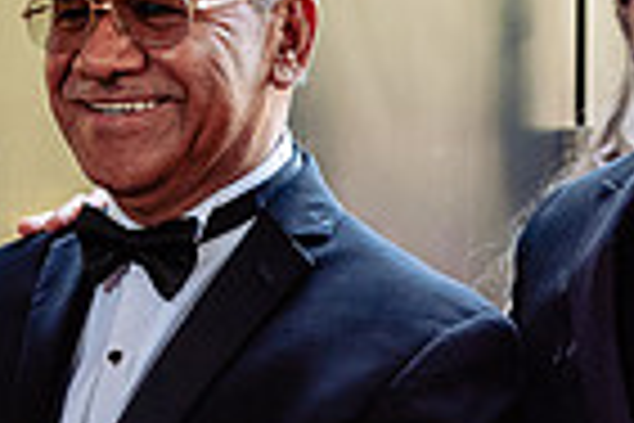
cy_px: 431
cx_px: 546
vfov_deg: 6.3
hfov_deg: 9.5
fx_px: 3804
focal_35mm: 216
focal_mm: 48
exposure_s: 1/250
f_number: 3.5
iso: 640
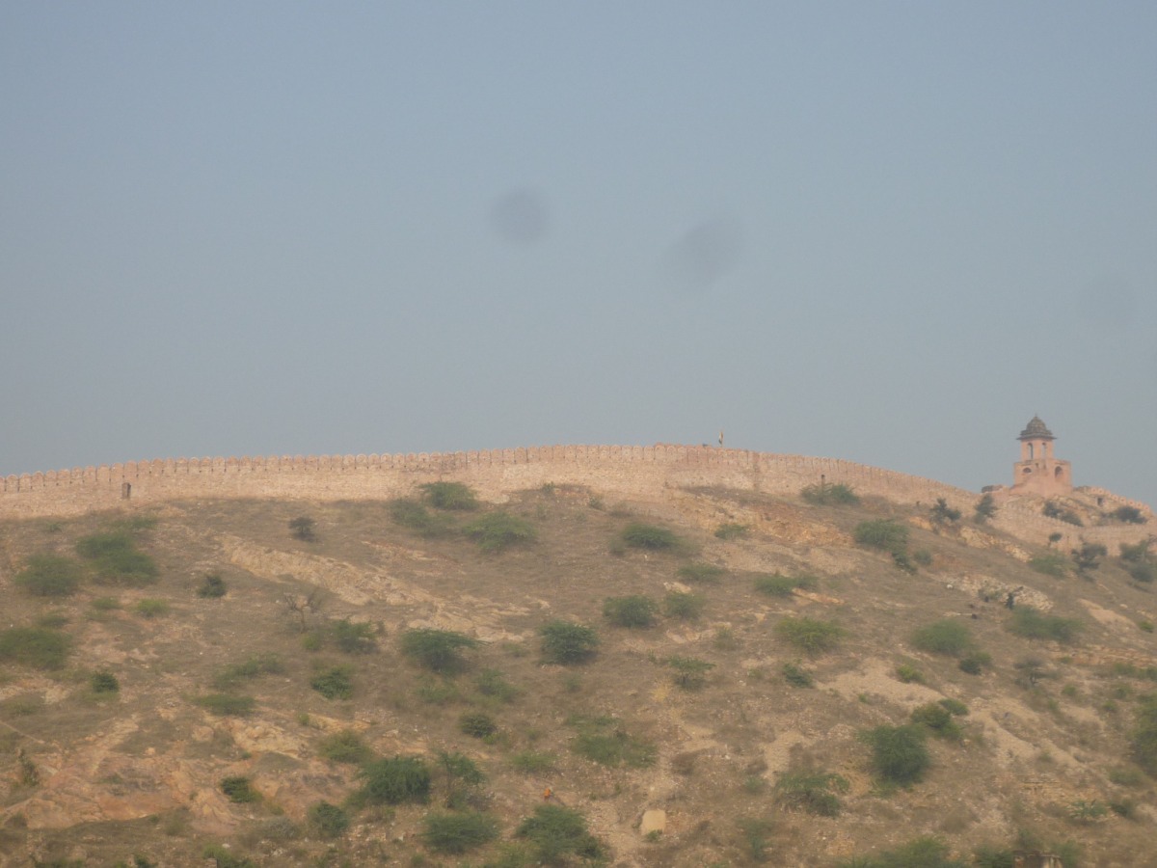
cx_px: 578
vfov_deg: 19.4
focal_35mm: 76
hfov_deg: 25.7
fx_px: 2540
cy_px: 434
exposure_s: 1/640
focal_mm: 11.3
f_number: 4.9
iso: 100
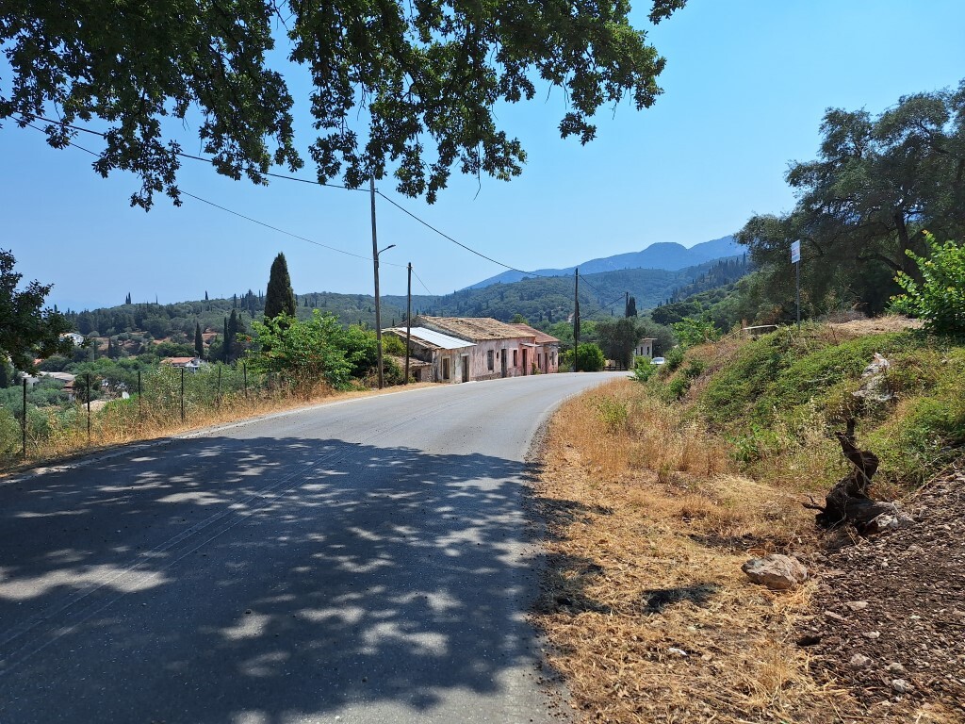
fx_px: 641
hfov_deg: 73.9
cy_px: 362
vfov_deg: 58.9
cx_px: 482
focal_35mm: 23
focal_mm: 5.54
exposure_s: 1/4926
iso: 40
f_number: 1.8
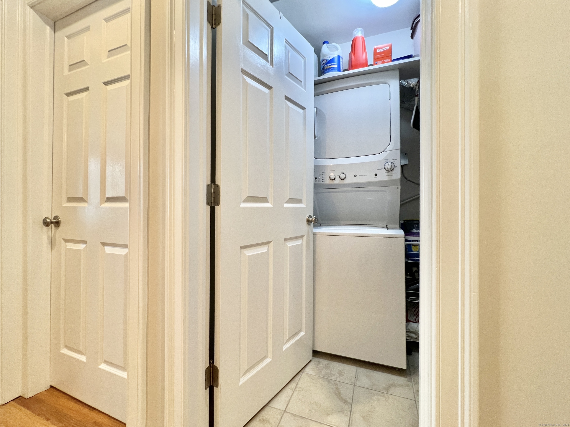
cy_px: 214
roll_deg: +0.9
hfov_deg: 106.2
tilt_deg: -2.7
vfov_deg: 89.9
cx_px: 285
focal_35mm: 13
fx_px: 214
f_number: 1.8
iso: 200
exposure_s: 1/60
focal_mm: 1.57
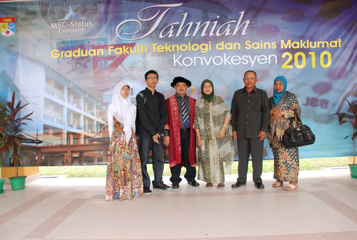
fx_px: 298
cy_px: 120
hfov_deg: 61.8
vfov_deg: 43.8
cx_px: 178
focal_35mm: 30
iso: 200
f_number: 5
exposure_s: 1/100
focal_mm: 20
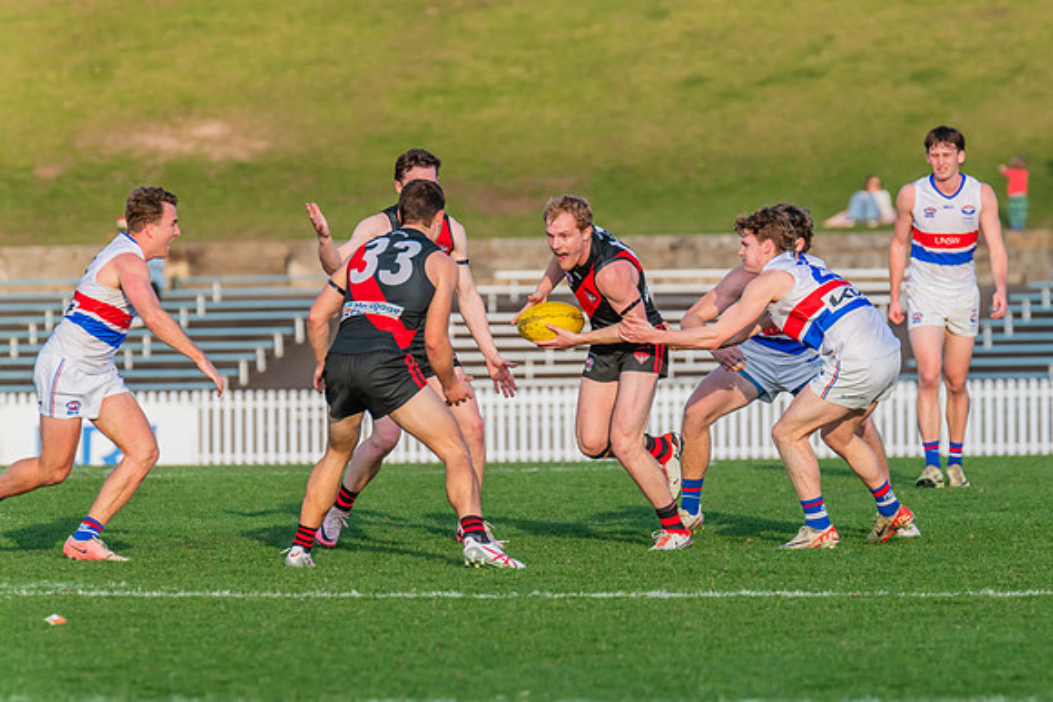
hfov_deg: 5.1
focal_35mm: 403
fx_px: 11801
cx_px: 588
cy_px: 332
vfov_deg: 3.4
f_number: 7.1
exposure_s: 1/1250
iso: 800
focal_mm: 360
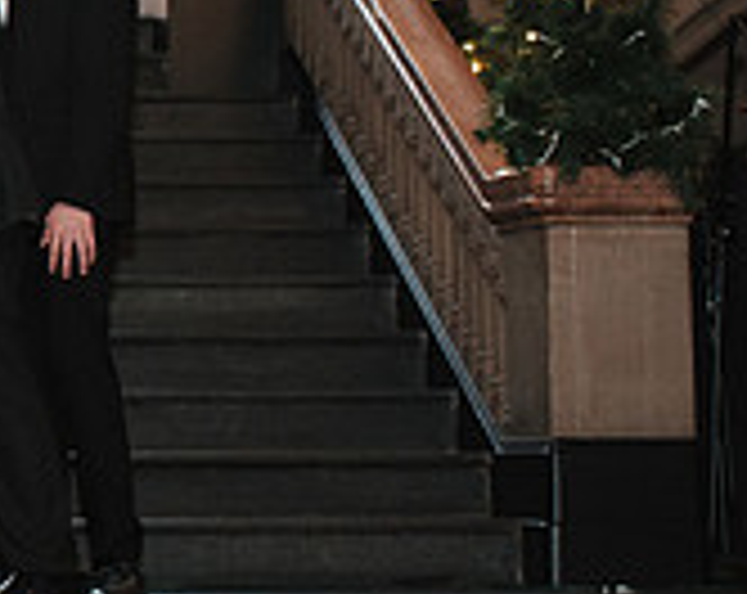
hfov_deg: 11.7
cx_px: -564
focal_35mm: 153
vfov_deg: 10.0
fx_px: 3375
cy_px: 50
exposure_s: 1/200
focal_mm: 35
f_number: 3.5
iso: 1000
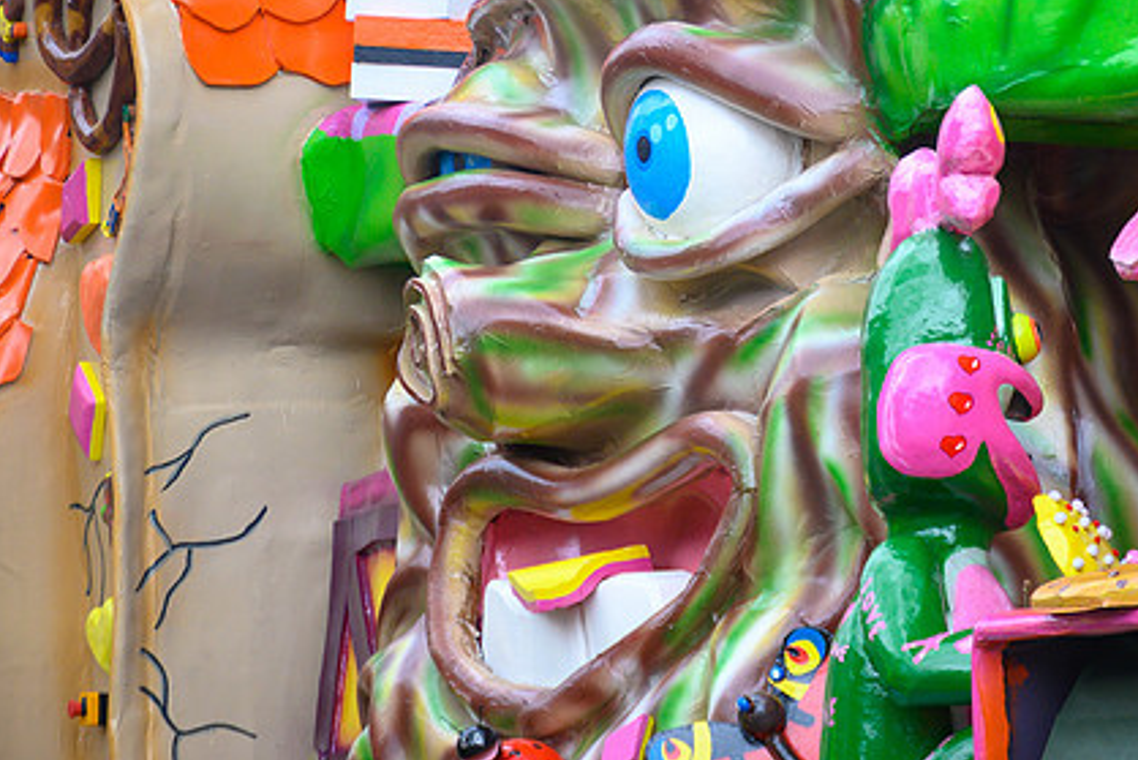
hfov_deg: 11.6
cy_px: 266
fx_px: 5597
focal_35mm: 177
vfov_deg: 7.8
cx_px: 781
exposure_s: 1/80
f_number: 5.3
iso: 400
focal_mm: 85
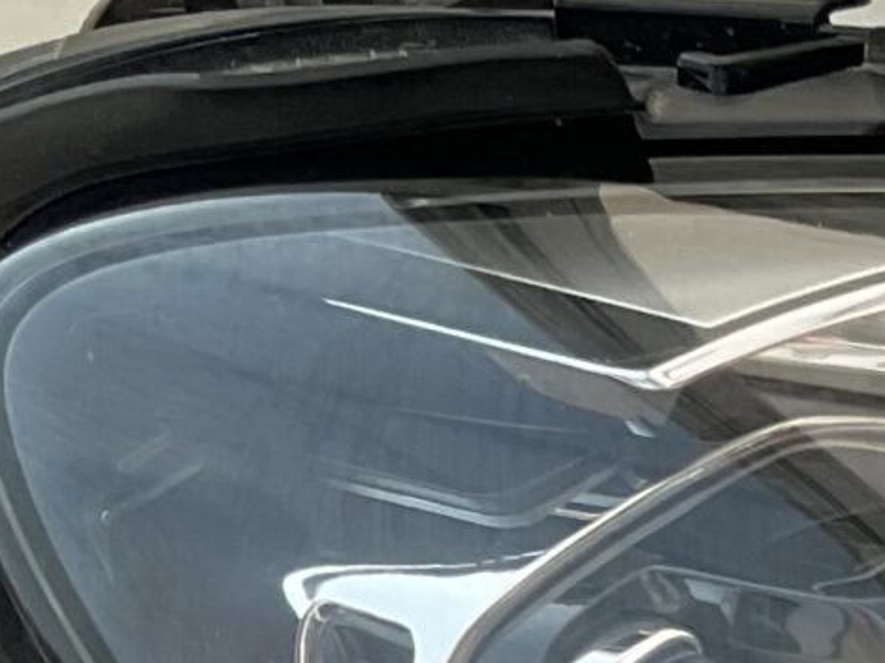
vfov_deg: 9.2
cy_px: 970
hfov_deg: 11.3
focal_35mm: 158
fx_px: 4037
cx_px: 1751
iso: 16
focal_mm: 3
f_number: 1.8
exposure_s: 1/829
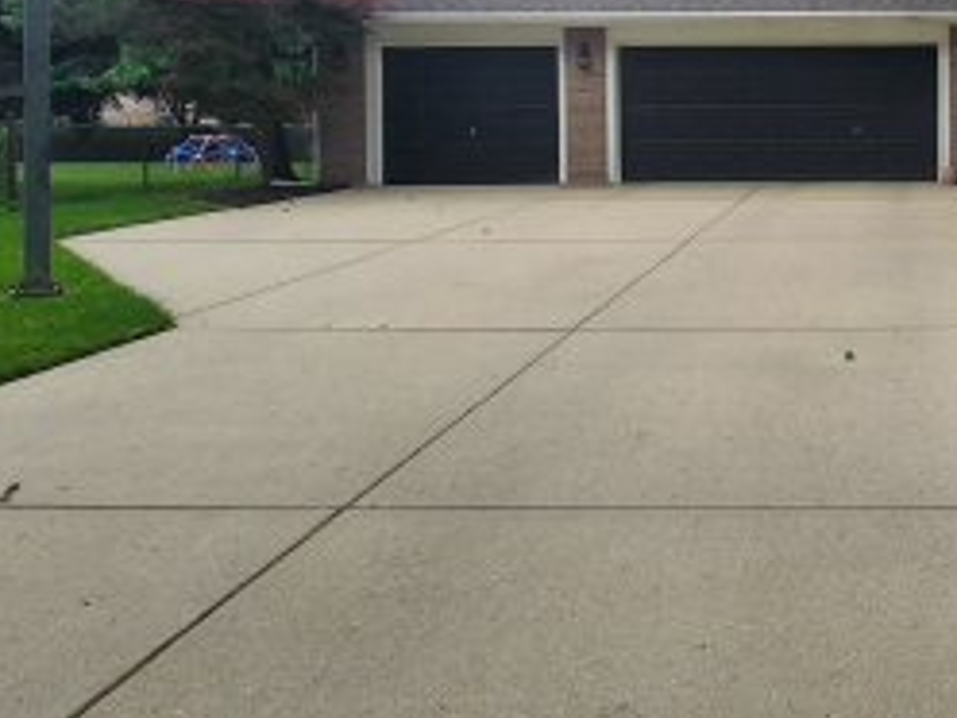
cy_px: 104
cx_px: 909
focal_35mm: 35
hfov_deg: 46.1
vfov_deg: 38.5
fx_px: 968
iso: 50
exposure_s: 1/960
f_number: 2.2
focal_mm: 2.2
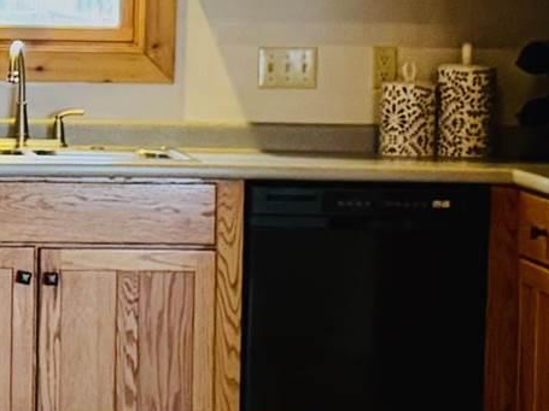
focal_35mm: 162
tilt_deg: -4.8
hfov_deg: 11.9
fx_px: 2569
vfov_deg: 9.2
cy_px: 192
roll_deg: -1.1
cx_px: -119
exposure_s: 1/60
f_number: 1.78
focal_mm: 6.76
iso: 500
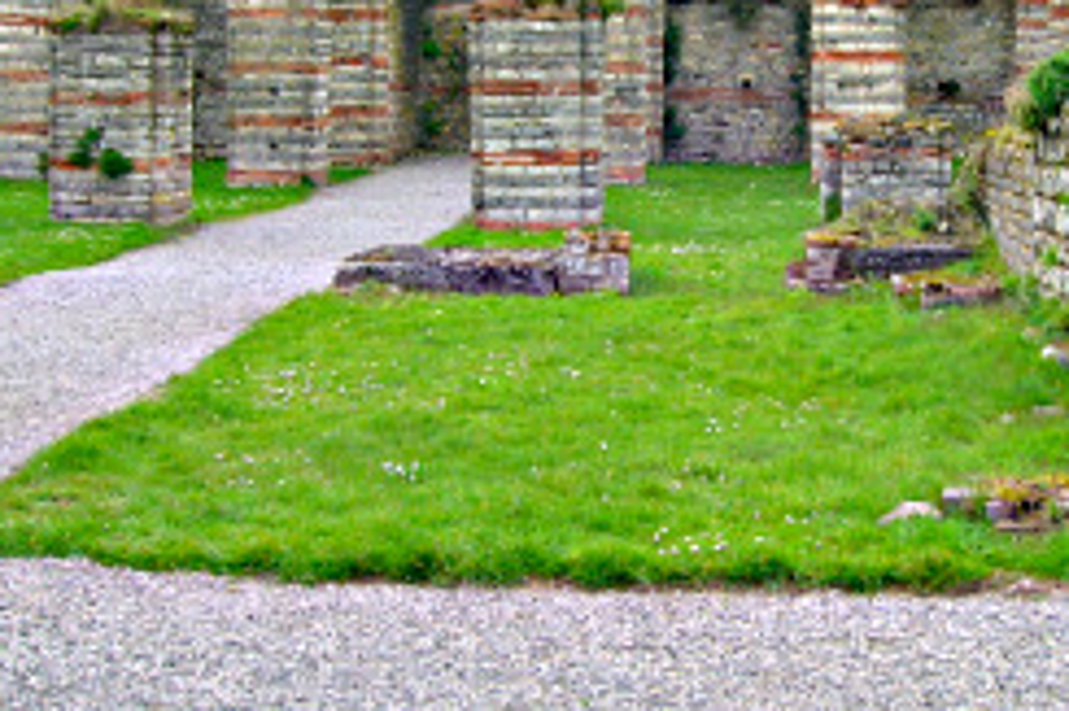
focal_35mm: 60
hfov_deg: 33.0
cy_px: 155
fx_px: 1780
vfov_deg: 22.3
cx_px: 744
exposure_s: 1/63.8
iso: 50
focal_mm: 5.7
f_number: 4.9
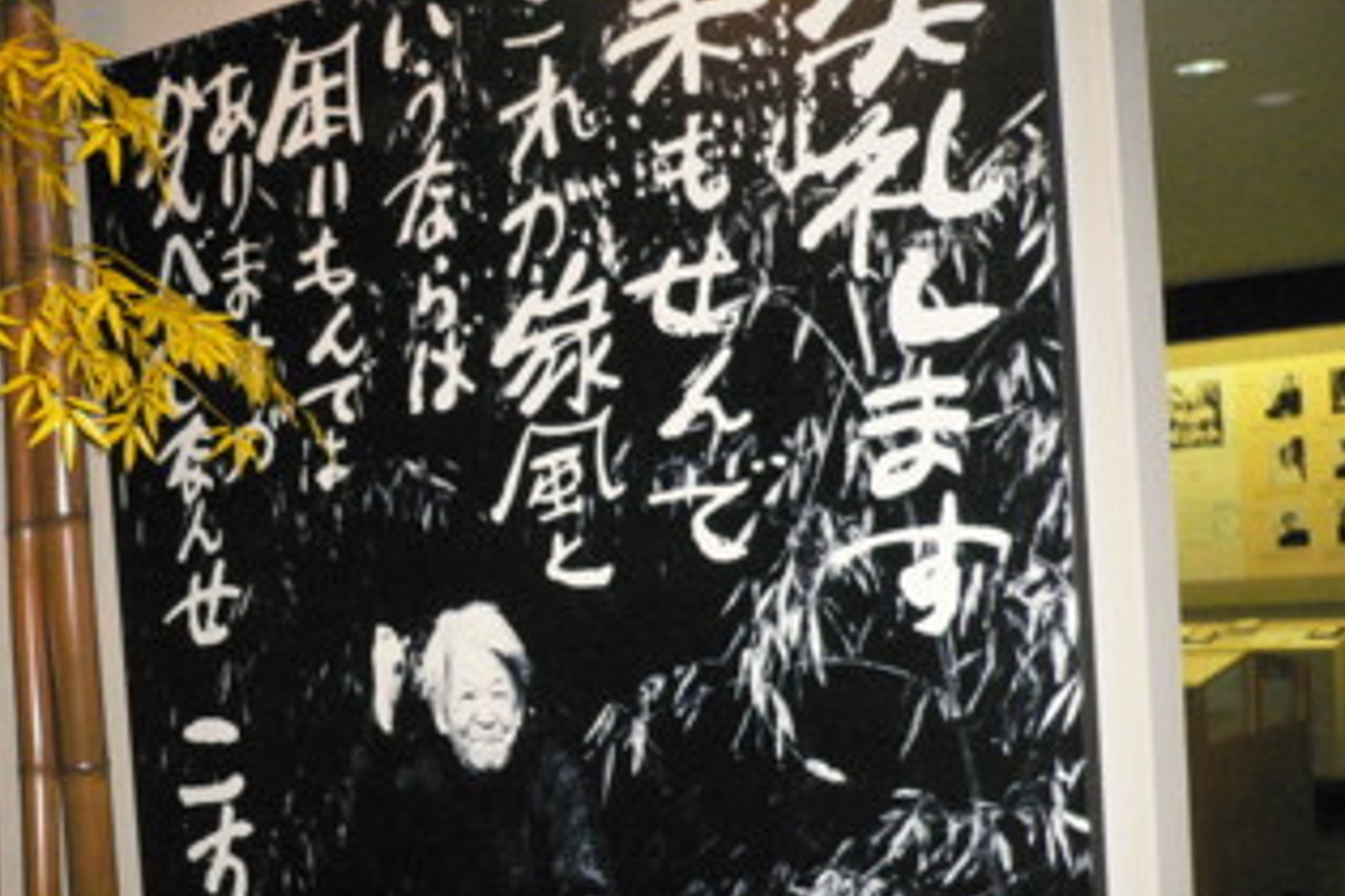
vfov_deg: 25.7
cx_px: 397
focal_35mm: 52
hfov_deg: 37.6
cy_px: 657
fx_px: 1943
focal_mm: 5.8
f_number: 2.8
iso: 400
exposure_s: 1/60
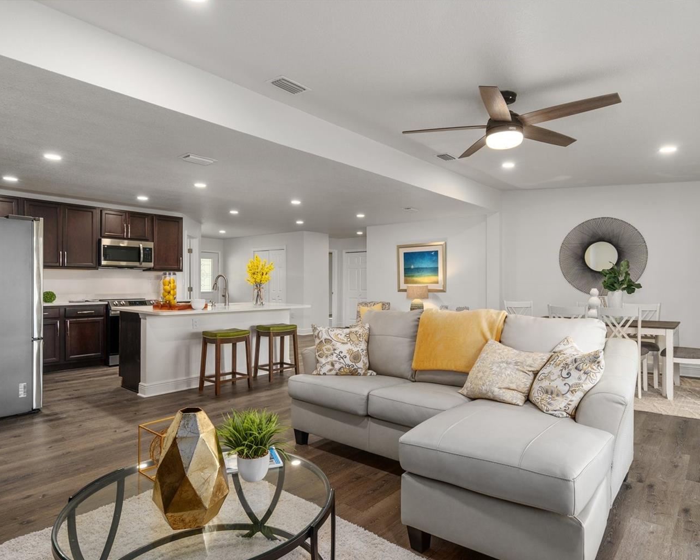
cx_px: 358
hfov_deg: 80.4
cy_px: 291
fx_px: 414
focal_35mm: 20
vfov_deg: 68.1
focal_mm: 17
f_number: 8
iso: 320
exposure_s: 1/2.5
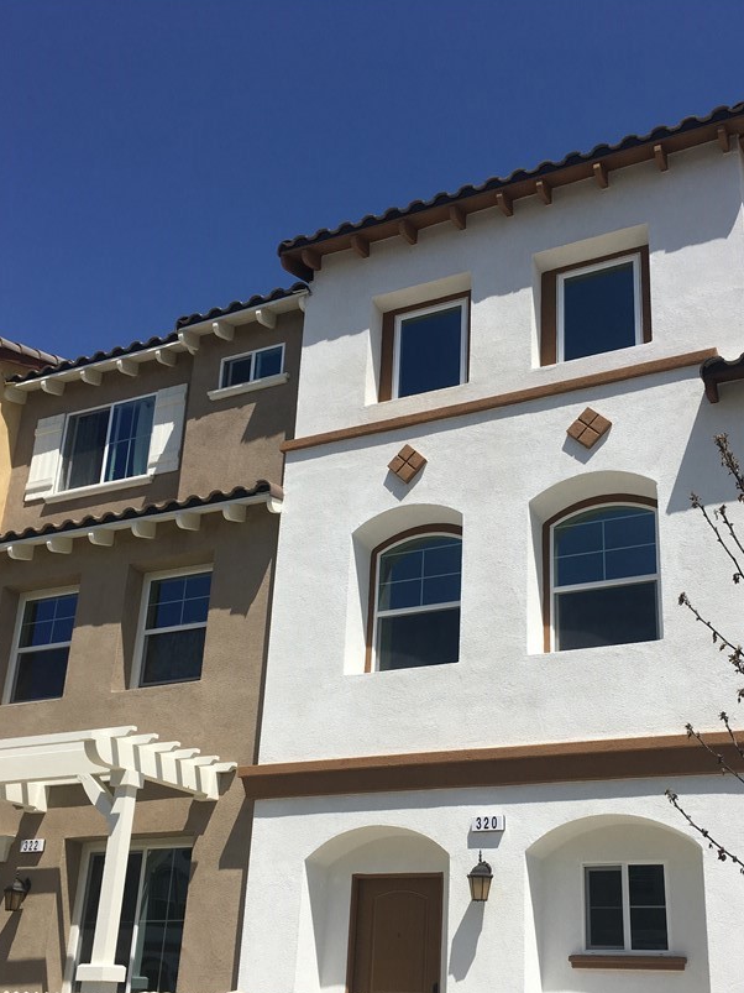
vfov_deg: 49.6
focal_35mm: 37
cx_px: 428
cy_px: 623
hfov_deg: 38.6
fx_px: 1061
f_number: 2.2
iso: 25
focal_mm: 4.15
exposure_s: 1/2564
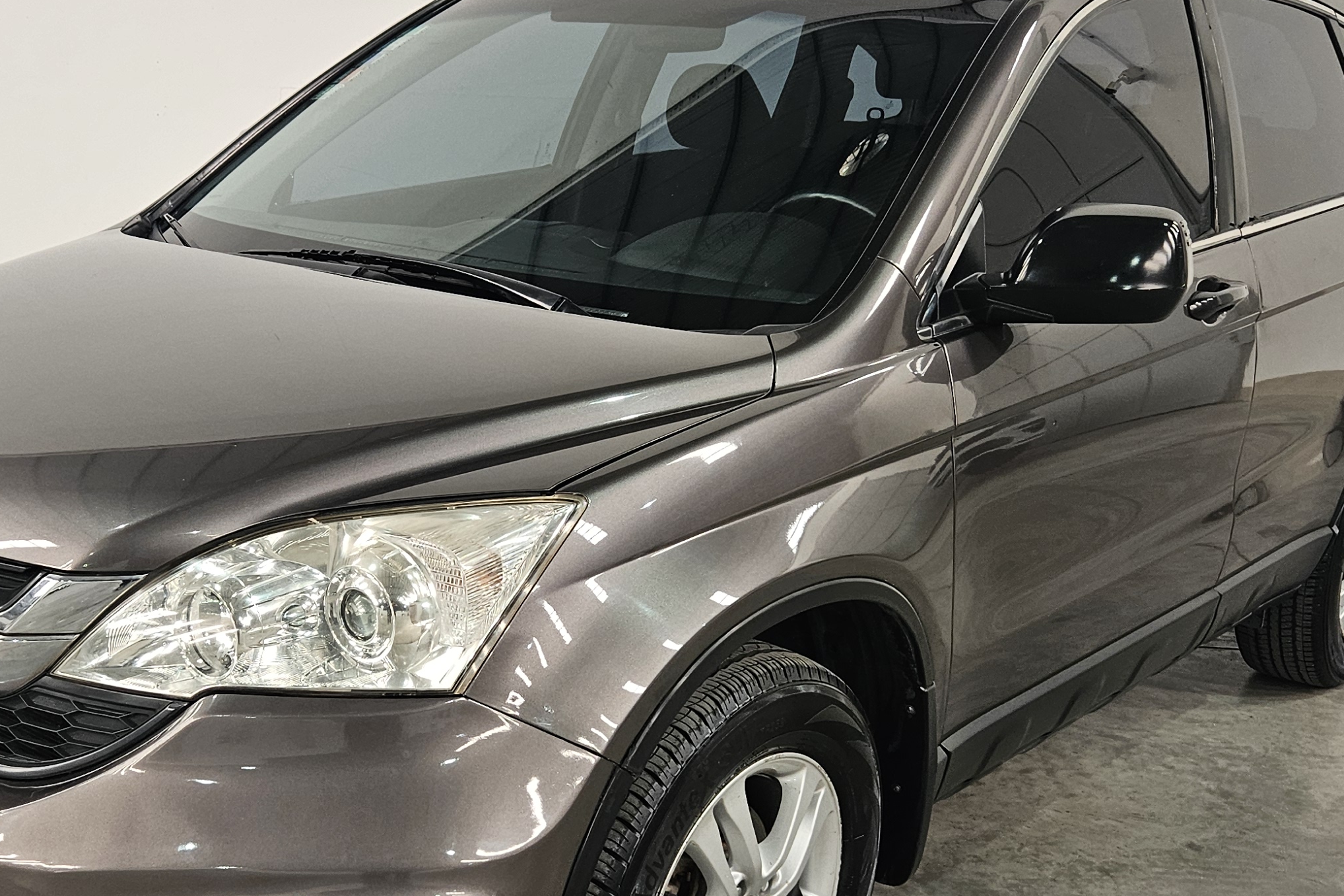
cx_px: 520
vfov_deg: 28.4
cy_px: 603
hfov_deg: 41.7
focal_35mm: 47
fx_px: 1754
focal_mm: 5.4
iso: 160
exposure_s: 1/100
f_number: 1.8
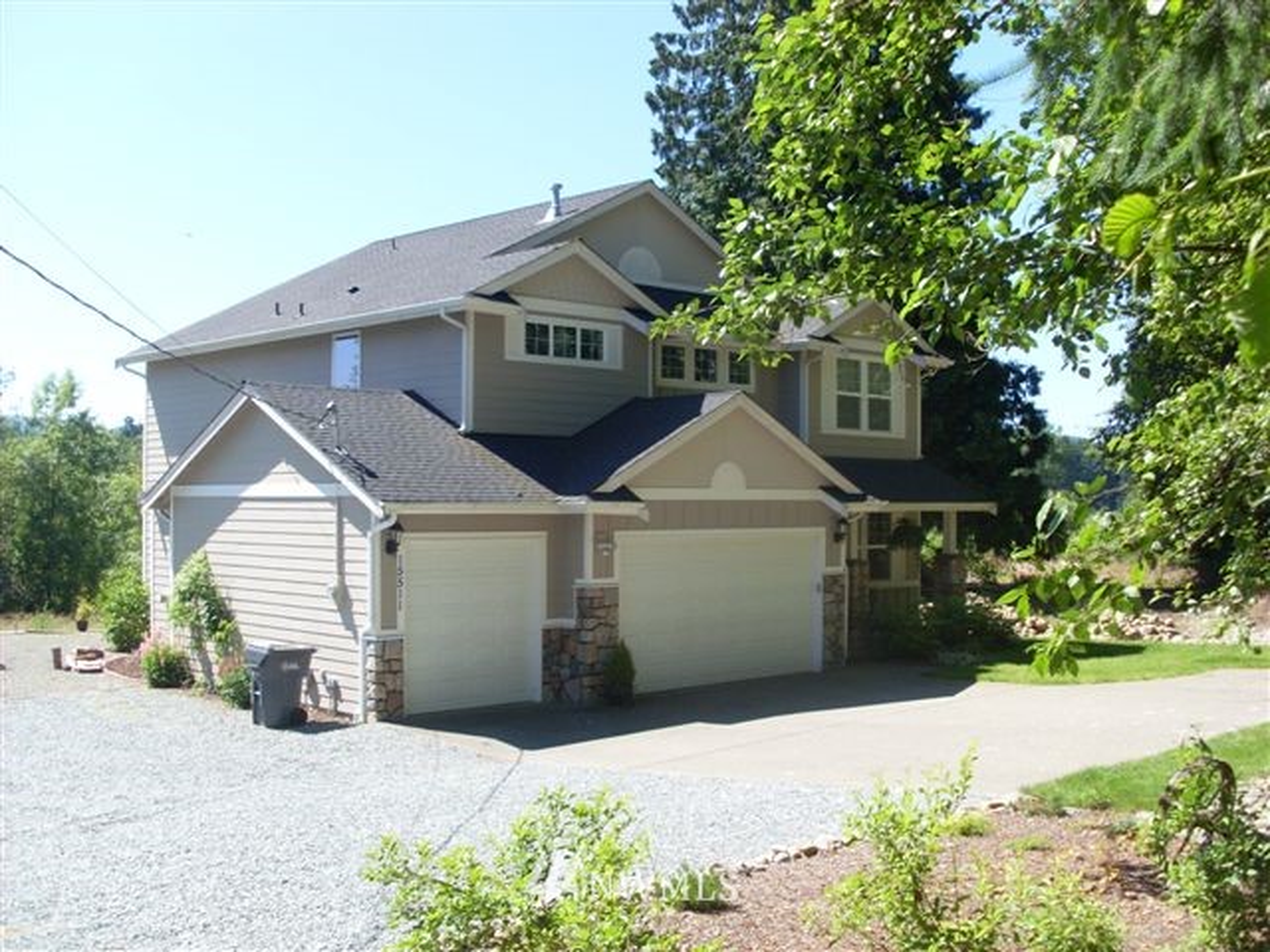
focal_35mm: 38
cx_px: 635
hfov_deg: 49.0
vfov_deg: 37.7
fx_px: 1394
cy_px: 476
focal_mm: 6.3
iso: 80
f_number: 7.7
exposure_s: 1/125
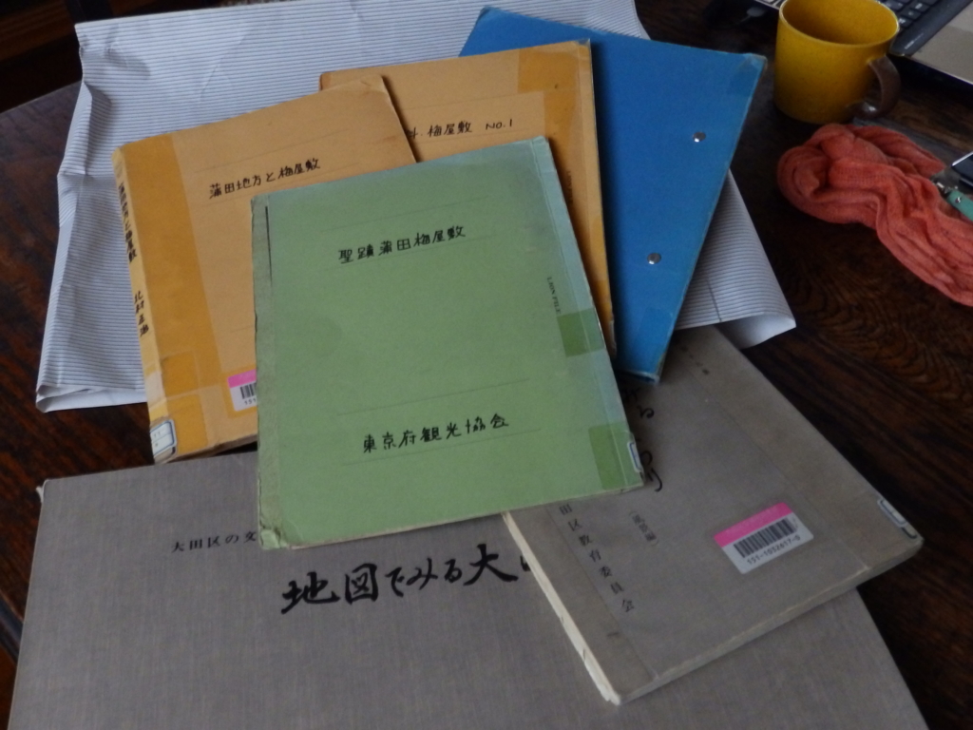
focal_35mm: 32
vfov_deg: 44.2
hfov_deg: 56.8
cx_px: 486
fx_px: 899
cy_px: 365
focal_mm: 5.7
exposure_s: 1/5
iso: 800
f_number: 3.7
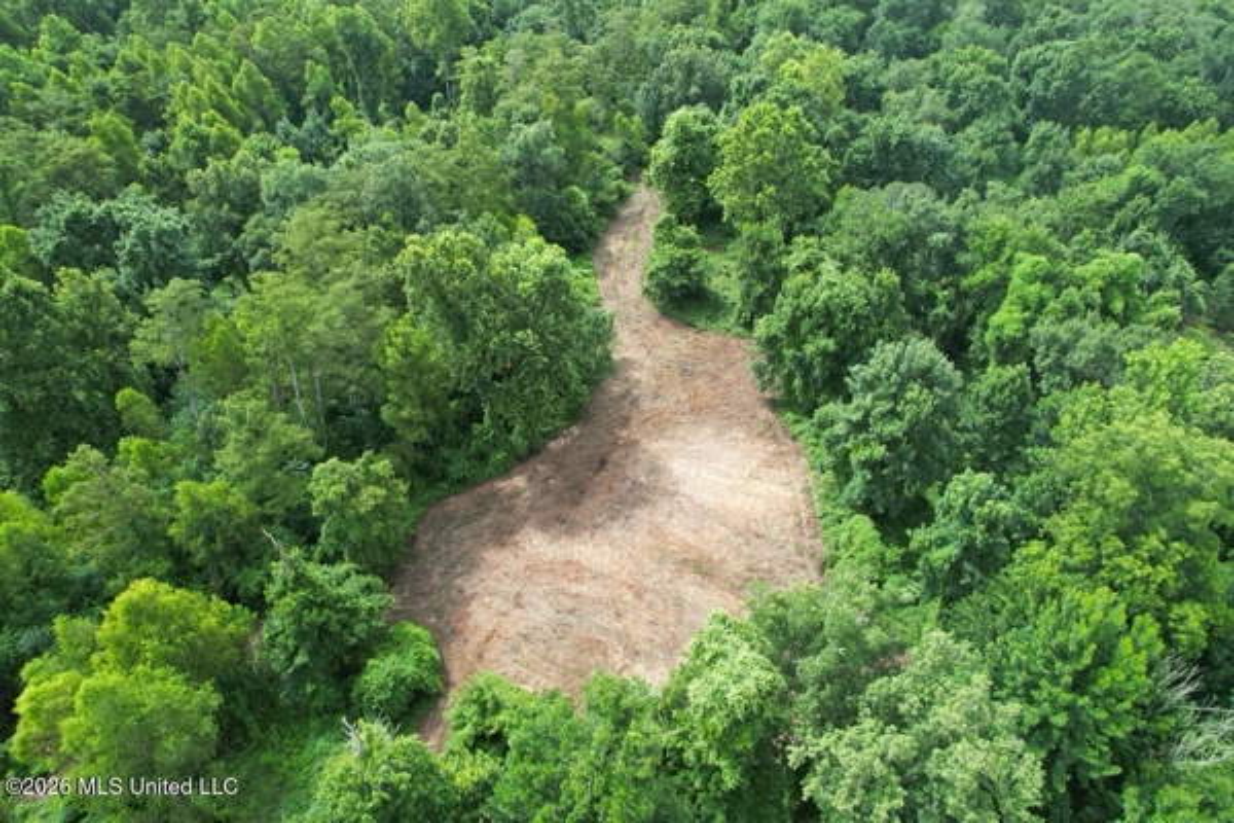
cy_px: 412
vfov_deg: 57.2
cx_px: 617
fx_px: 754
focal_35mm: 22
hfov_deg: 78.6
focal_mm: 8.38
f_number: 2.8
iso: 100
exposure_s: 1/500
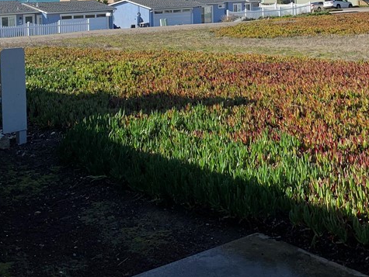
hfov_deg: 34.3
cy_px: 1
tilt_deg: -1.1
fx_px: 597
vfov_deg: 24.9
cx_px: 209
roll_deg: +1.0
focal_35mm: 56
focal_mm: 4.25
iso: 25
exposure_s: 1/2033
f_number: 1.8
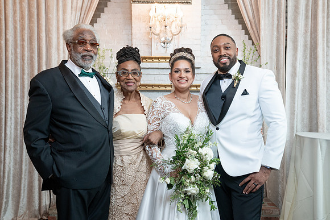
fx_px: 406
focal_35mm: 44
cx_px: 176
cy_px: 111
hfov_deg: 44.2
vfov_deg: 30.3
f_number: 4
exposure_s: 1/200
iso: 2000
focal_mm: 41
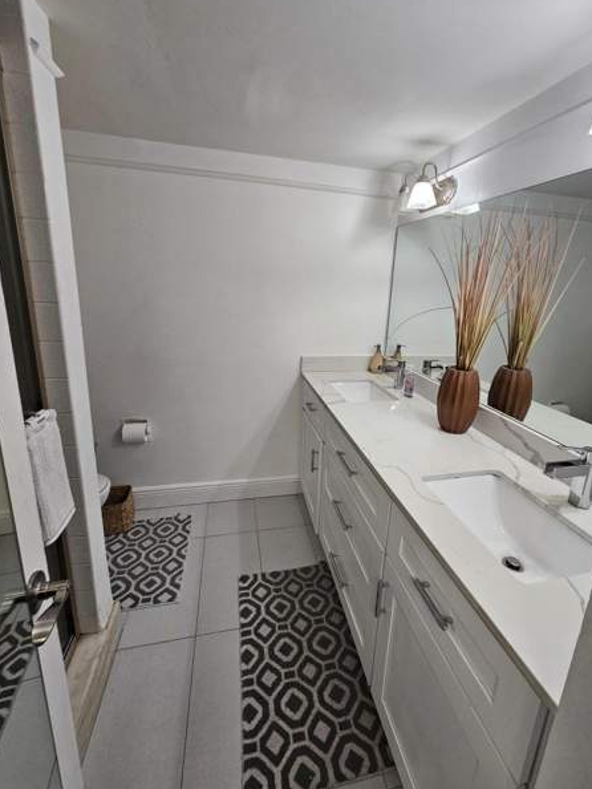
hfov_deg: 85.6
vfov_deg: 101.9
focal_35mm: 14
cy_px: 367
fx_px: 319
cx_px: 313
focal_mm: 2.2
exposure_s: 1/60
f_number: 2.2
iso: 125
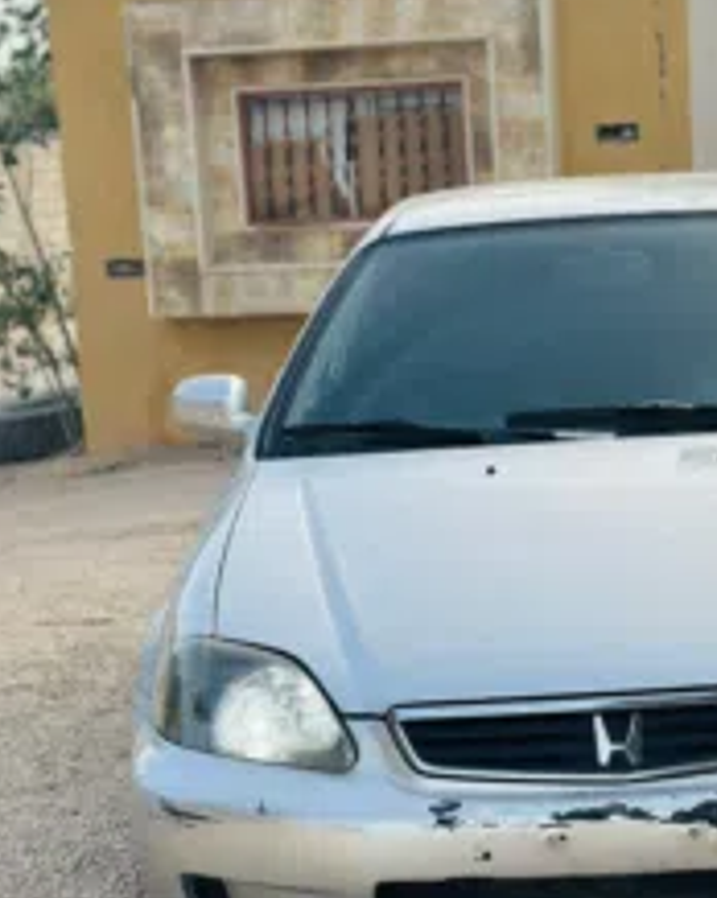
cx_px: 552
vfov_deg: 22.2
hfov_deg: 17.7
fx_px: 2284
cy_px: 511
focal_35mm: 86
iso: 80
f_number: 1.78
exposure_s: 1/756
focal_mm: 6.86
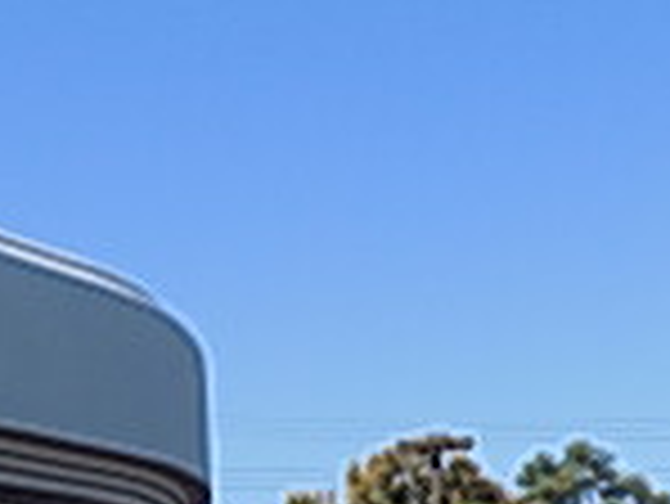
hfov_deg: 19.8
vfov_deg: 13.5
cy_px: 886
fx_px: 1918
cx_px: 310
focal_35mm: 99
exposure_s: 1/800
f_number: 3.1
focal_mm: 4
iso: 80
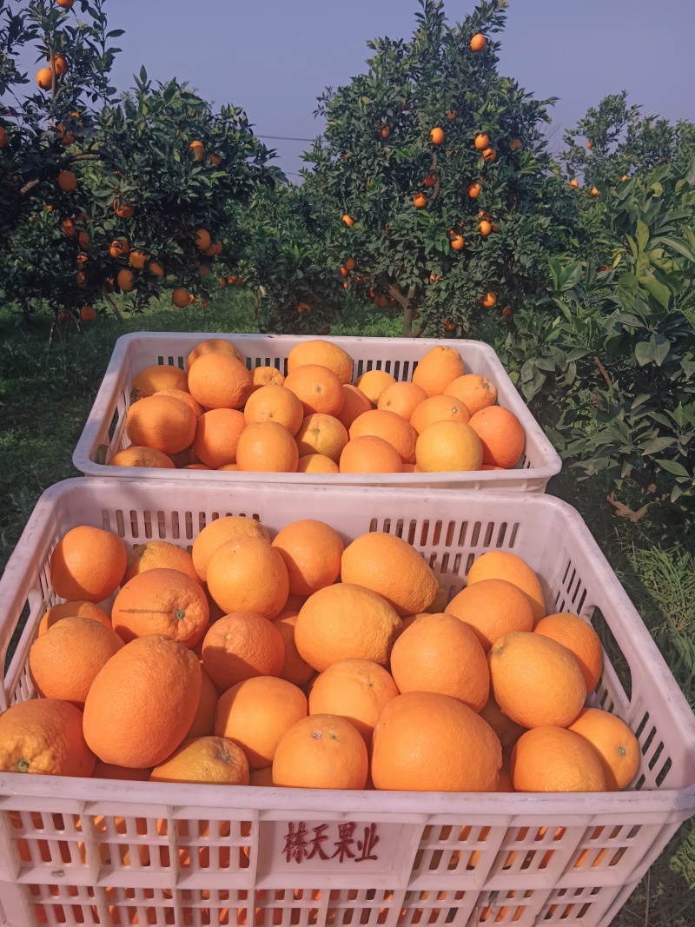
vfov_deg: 67.3
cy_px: 464
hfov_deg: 53.1
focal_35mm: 26
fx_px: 696
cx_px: 348
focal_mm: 3.96
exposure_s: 1/672
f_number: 1.8
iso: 100
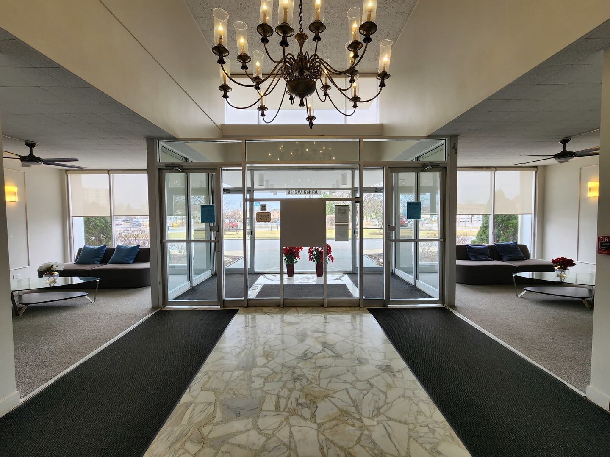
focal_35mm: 13
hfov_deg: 106.2
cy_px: 228
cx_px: 305
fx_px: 229
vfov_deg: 89.9
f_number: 2.2
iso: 64
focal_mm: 2.2
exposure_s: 1/120
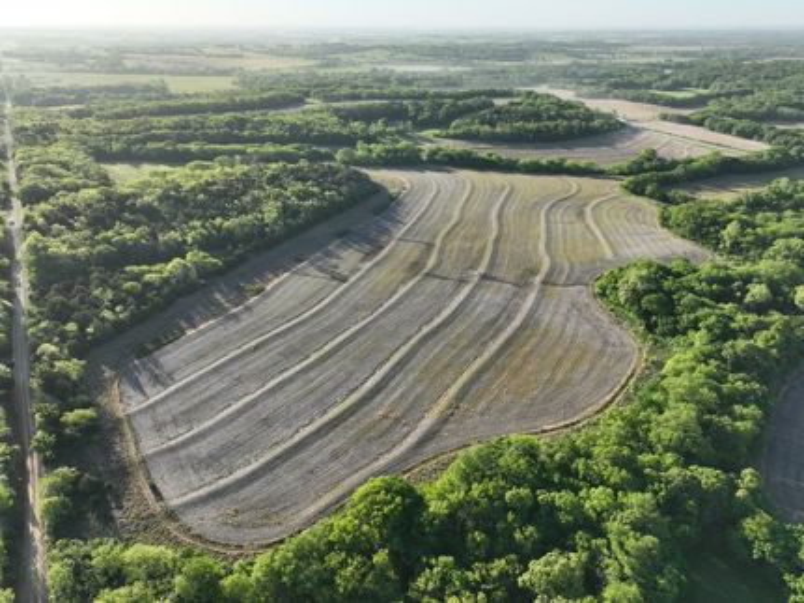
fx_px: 557
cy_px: 302
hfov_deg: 71.6
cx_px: 402
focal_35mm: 24
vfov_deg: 56.8
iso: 300
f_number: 2.8
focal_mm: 12.29
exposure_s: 1/2000
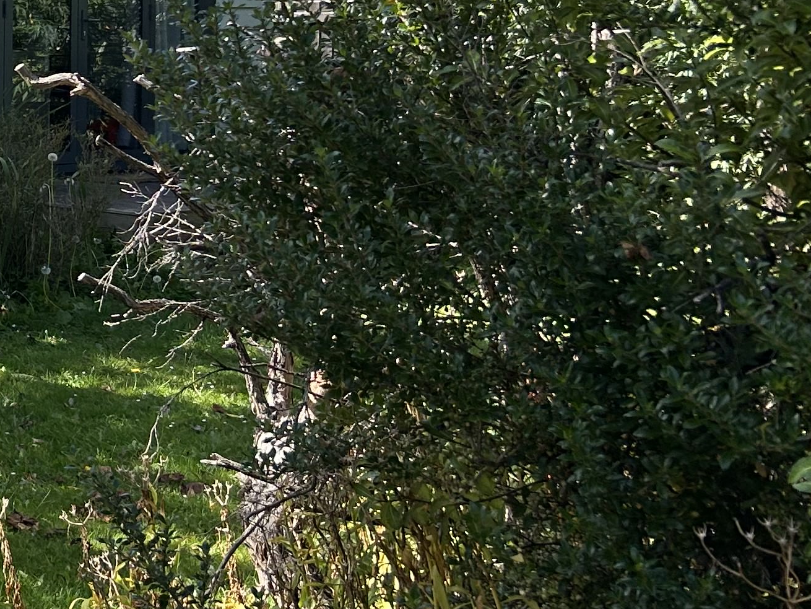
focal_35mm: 80
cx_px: -413
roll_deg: -0.8
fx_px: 1875
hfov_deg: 20.7
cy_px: 11
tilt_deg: -1.5
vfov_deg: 18.0
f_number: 1.5
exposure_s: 1/1488
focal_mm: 5.7
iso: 50
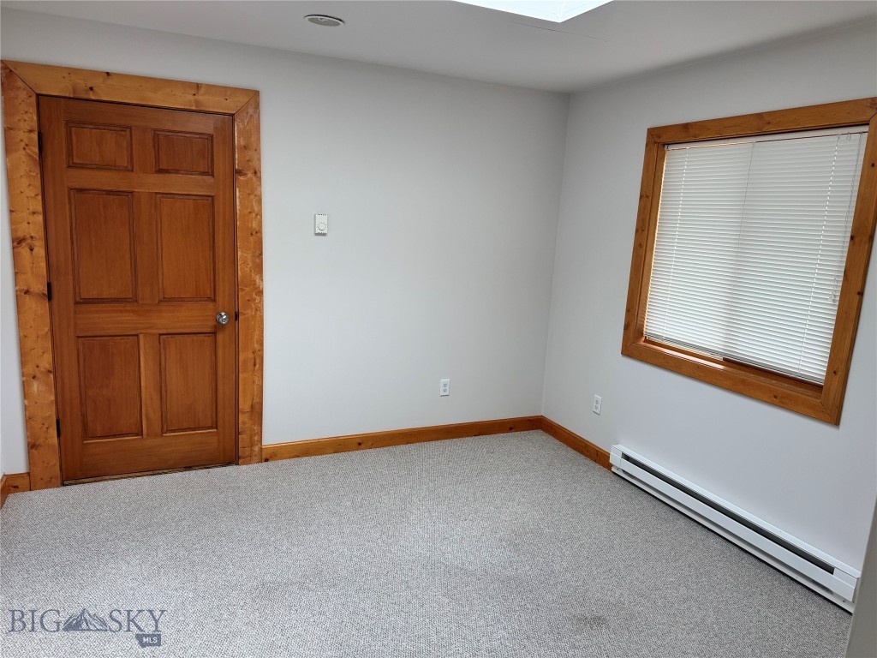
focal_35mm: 24
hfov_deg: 71.6
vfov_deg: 56.8
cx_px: 438
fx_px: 608
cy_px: 329
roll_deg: -3.6
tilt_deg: -12.4
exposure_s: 1/72
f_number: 1.78
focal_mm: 6.76
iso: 64
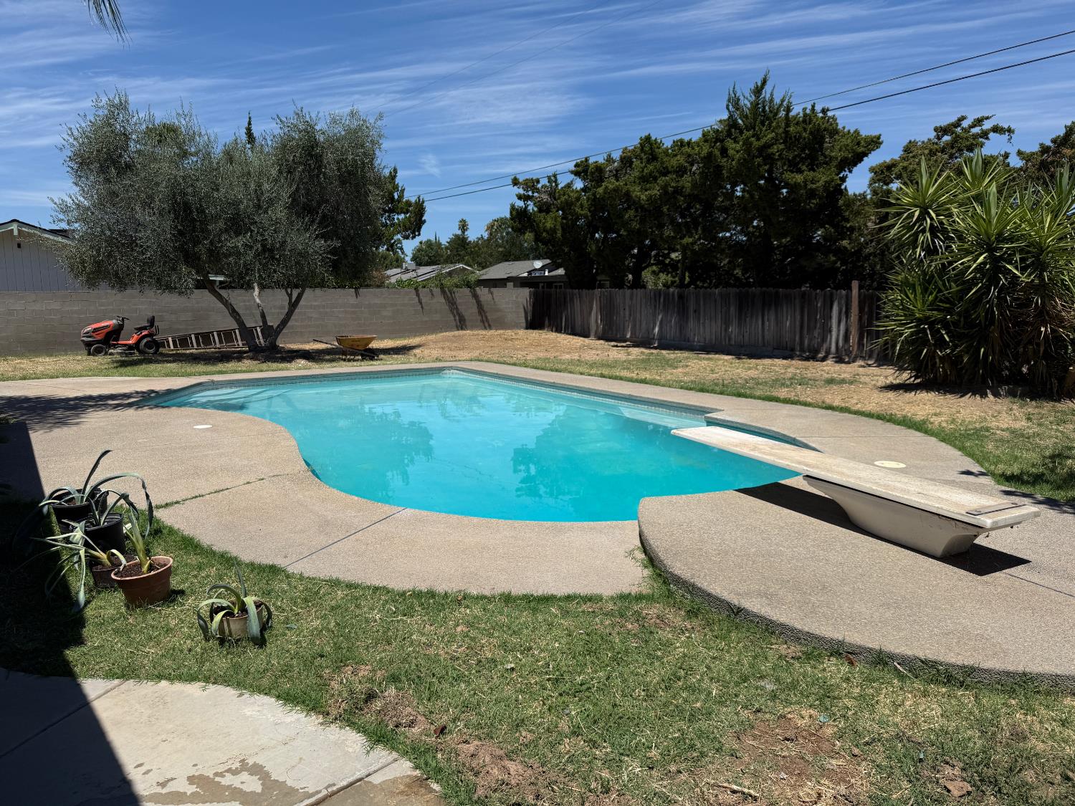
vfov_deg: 56.8
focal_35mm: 24
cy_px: 403
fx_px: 745
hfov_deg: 71.6
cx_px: 538
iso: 80
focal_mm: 6.76
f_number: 1.78
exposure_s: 1/9091
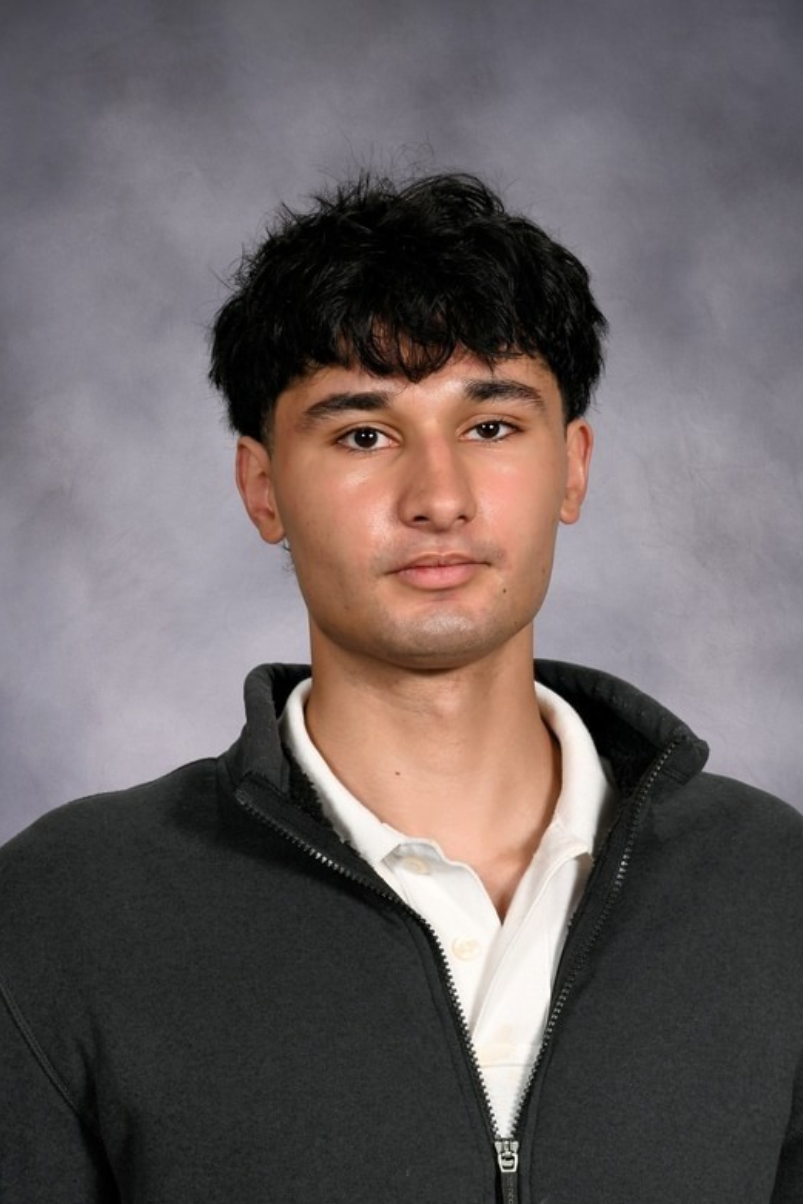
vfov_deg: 23.6
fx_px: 2876
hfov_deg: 15.9
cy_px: 609
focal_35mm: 86
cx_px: 409
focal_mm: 56
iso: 200
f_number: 13
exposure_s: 1/200
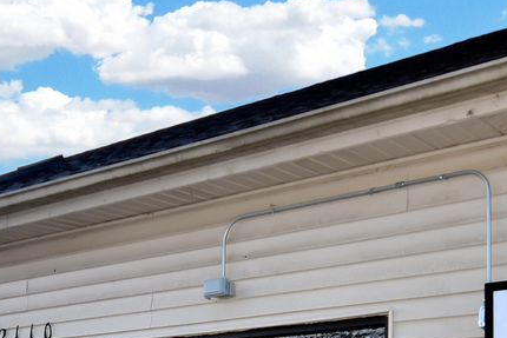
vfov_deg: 19.3
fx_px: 915
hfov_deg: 31.0
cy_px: 444
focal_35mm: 65
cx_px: 248
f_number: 4.2
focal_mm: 11.5
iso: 200
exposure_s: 1/200
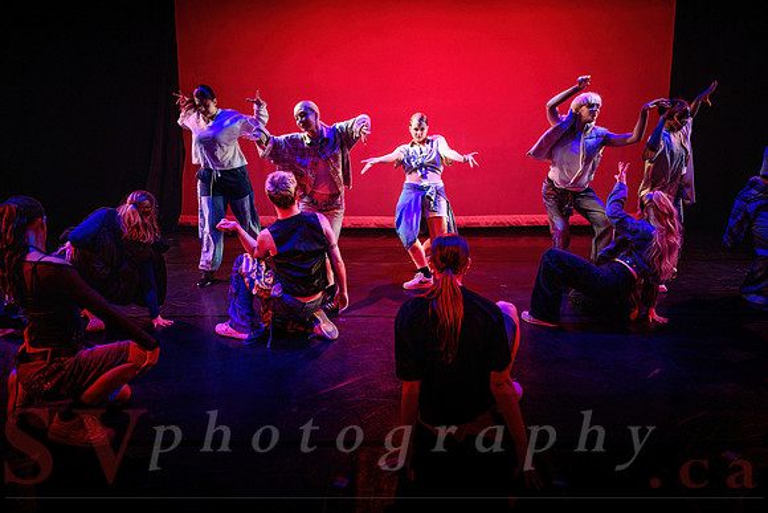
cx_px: 364
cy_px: 246
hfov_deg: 70.4
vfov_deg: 50.5
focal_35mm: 25
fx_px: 543
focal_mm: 24
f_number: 2.8
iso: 3200
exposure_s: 1/300
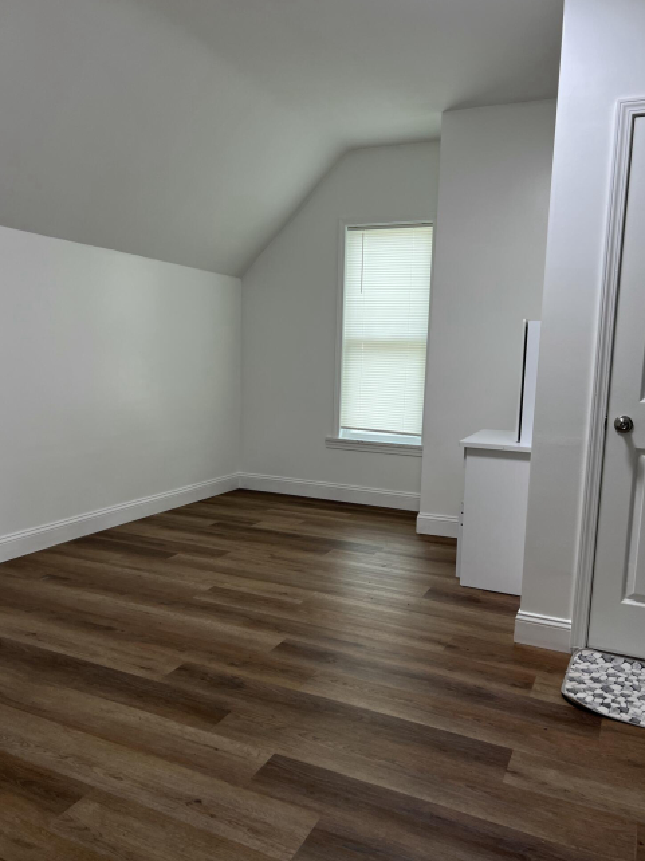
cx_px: 327
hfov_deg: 51.3
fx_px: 671
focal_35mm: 27
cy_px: 443
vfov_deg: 65.3
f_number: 1.5
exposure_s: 1/62
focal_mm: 5.7
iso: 50
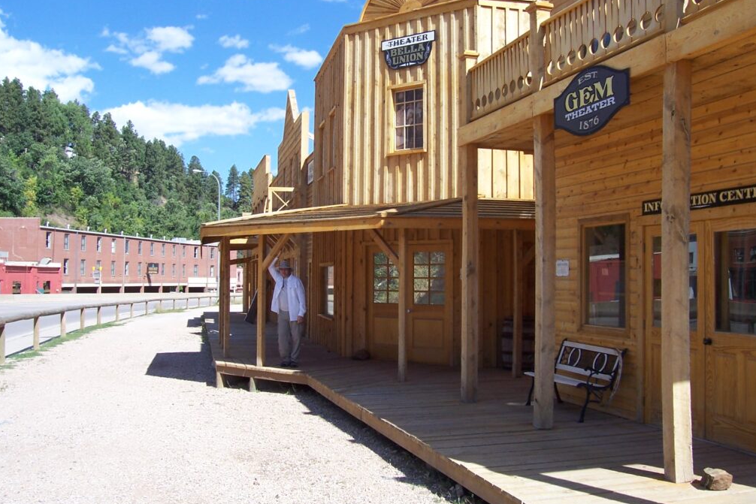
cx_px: 381
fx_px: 756
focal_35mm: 36
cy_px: 243
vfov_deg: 36.9
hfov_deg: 53.1
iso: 80
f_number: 5.6
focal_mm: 5.6
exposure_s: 1/350
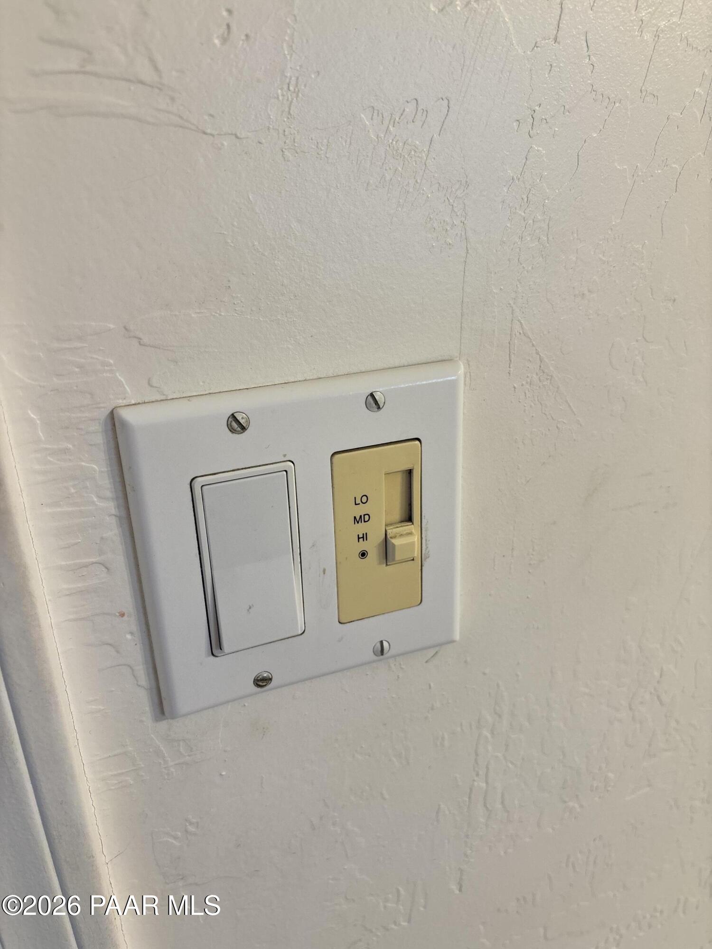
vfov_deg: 67.3
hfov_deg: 53.1
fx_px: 713
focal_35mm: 26
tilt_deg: -22.9
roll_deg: +3.2
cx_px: 356
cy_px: 474
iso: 80
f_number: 1.6
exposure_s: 1/60
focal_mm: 5.96
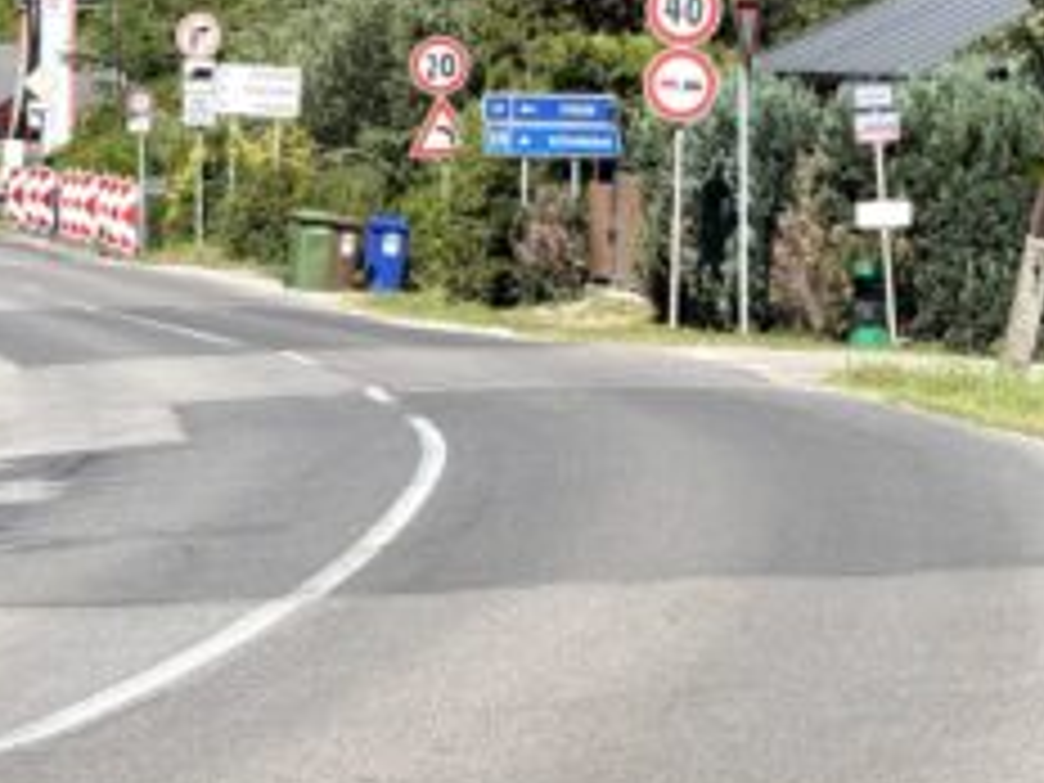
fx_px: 6545
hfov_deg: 9.1
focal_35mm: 217
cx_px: 490
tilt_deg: -1.4
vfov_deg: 6.8
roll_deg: +0.5
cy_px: 187
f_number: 2.8
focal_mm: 15.66
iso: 50
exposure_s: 1/1650
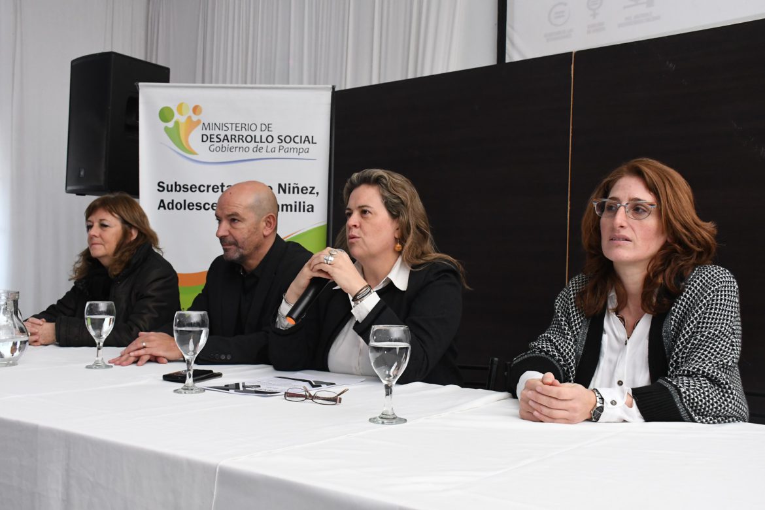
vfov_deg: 34.2
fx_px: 829
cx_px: 382
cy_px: 255
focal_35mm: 39
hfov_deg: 49.6
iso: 3200
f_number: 6.3
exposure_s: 1/200
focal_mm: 26
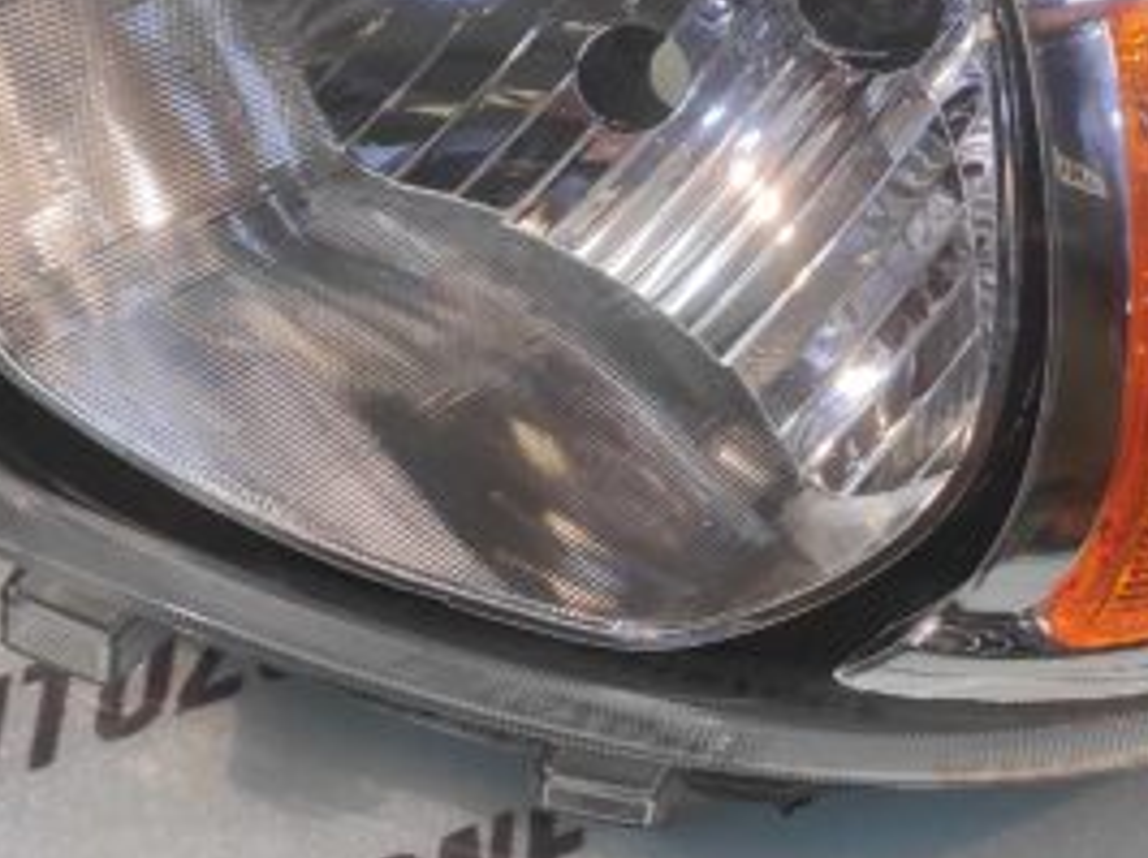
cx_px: 1001
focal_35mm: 49
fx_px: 1624
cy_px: 110
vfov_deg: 28.6
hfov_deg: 36.8
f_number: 1.79
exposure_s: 1/33
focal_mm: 4.74
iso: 94
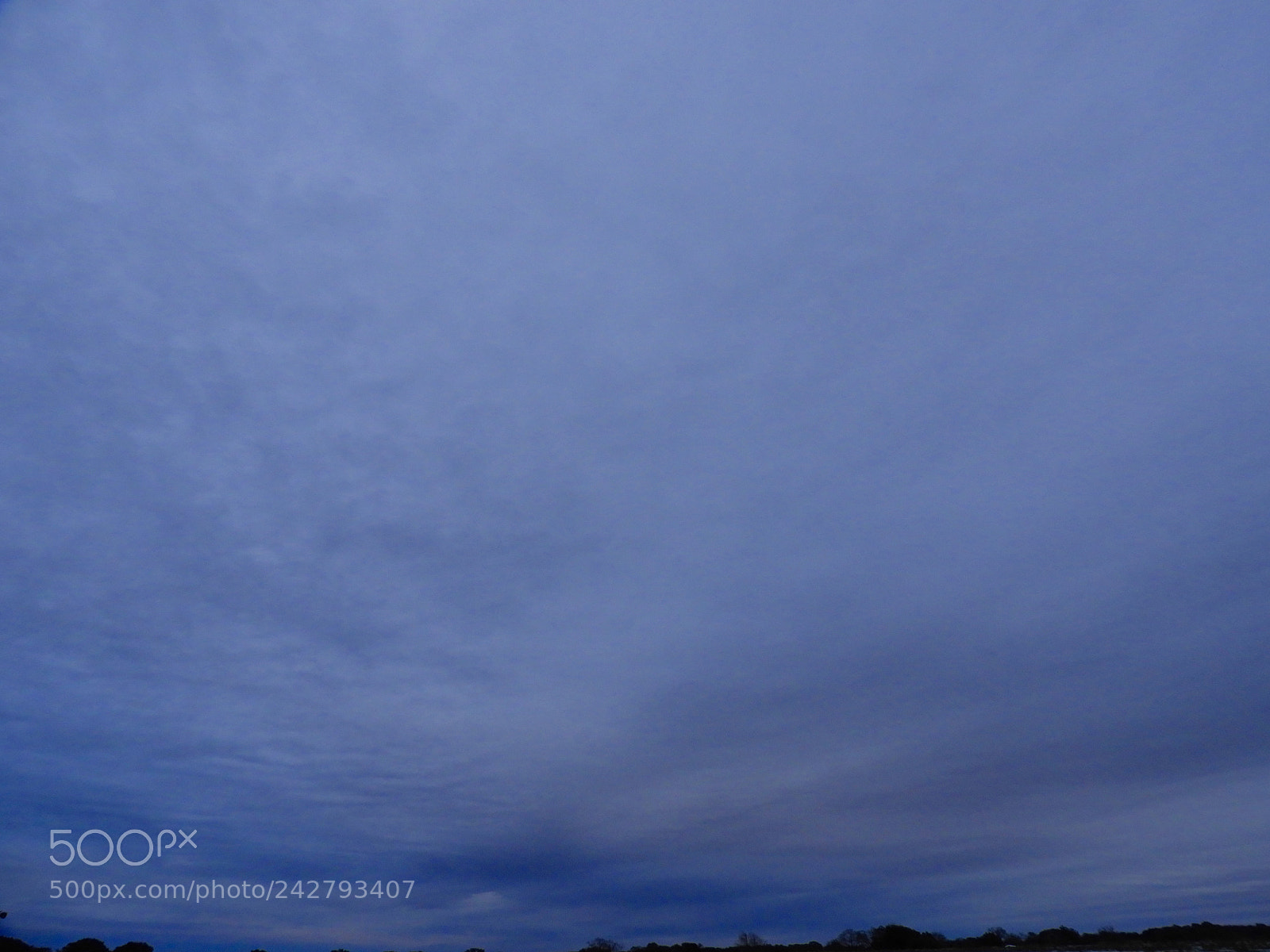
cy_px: 476
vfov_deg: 56.8
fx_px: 881
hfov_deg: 71.6
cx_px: 635
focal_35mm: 24
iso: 200
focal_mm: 4.3
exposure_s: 1/250
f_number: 3.3
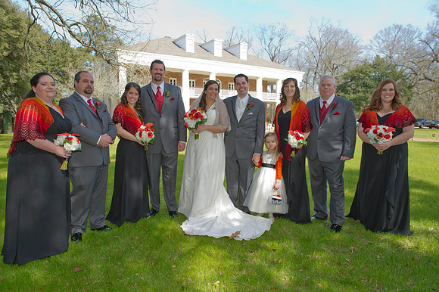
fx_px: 292
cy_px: 146
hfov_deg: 73.8
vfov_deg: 53.1
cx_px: 220
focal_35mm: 24
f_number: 5.6
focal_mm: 24
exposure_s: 1/160
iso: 200
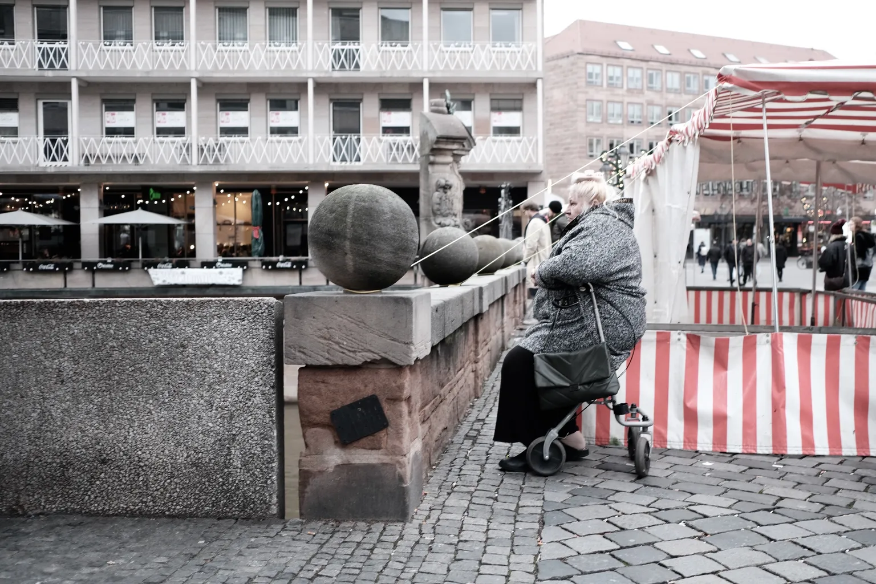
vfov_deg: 37.9
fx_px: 852
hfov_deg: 54.4
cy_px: 292
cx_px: 438
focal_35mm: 35
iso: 400
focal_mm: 23
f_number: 2
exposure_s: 1/75
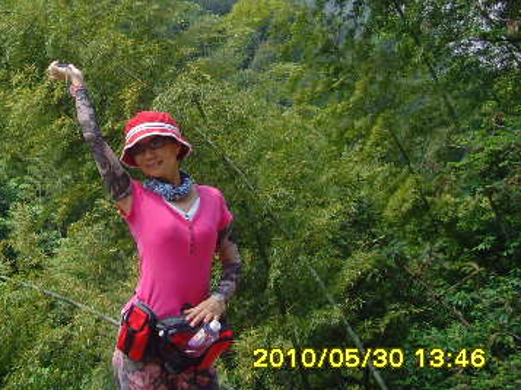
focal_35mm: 70
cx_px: 107
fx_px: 1052
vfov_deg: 20.7
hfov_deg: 27.3
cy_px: 80
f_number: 3.5
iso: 80
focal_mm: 6.6
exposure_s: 1/350
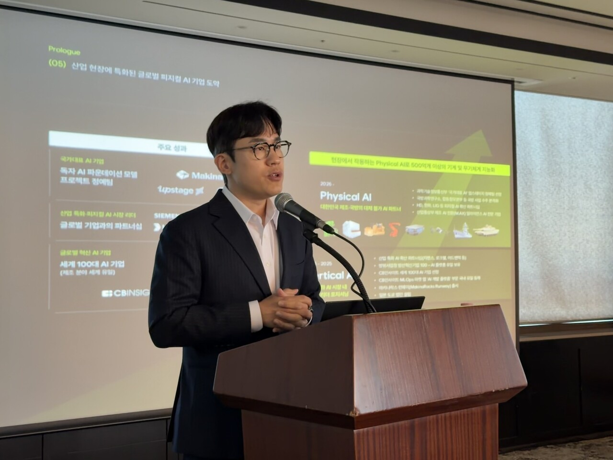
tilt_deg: +4.0
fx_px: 850
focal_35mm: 48
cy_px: 230
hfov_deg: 39.7
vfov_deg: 30.3
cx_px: 306
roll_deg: +1.9
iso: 250
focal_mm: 6.76
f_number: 1.78
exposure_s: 1/50
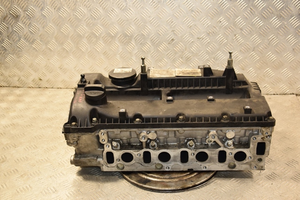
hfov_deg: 43.6
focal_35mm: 45
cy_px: 100
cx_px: 150
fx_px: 375
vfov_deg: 29.8
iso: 800
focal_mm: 30
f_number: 5
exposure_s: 1/125
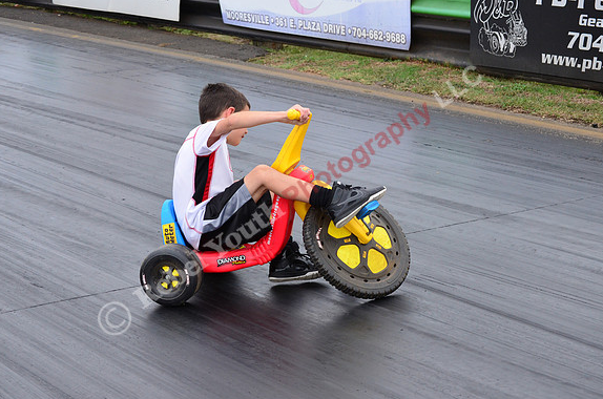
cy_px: 200
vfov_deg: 14.5
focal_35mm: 94
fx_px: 1571
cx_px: 302
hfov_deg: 21.7
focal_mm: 62
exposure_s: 1/1000
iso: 1000
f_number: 8
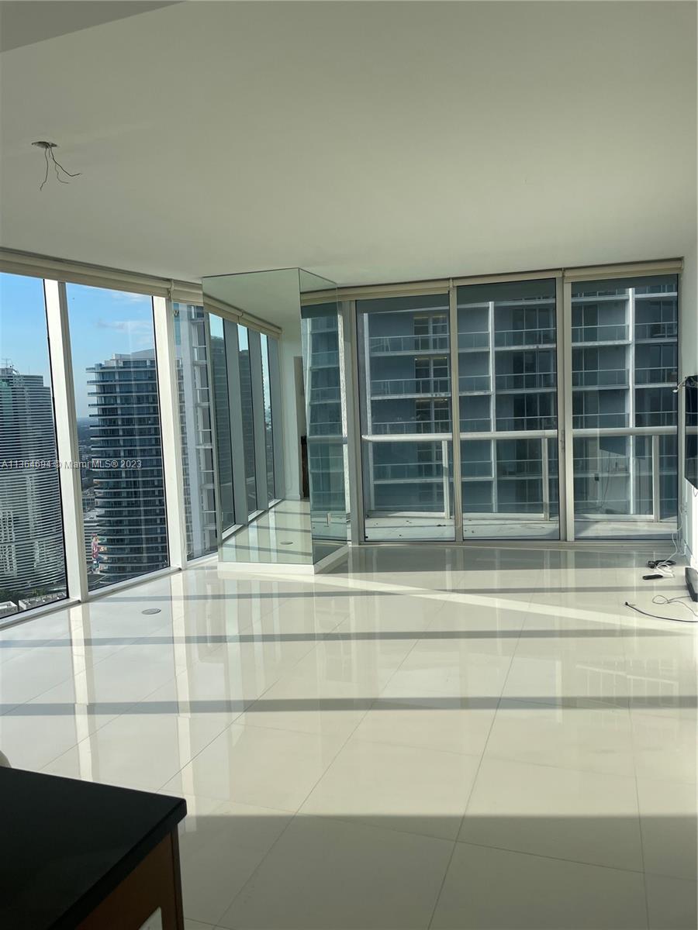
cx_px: 349
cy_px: 465
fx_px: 699
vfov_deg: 67.3
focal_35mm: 26
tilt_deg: -4.1
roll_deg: +2.5
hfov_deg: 53.1
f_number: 1.6
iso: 32
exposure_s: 1/947
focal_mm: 4.2
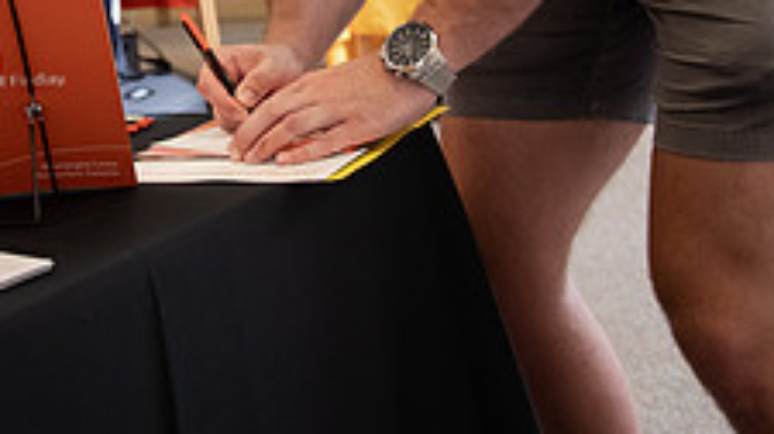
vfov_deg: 15.4
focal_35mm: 73
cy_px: -195
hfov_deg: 27.4
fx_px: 1497
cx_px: 7
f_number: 3.5
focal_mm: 27
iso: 1250
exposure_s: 1/200
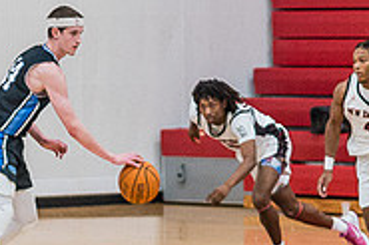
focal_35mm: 376
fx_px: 3850
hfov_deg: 5.5
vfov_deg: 3.6
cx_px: 136
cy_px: 269
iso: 5000
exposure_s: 1/320
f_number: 4
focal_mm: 120
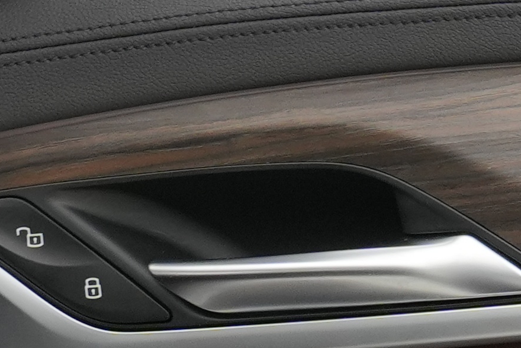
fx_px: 5455
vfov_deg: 3.6
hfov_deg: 5.4
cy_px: 826
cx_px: 874
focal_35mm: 377
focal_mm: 35.7
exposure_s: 1/40
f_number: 8
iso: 400
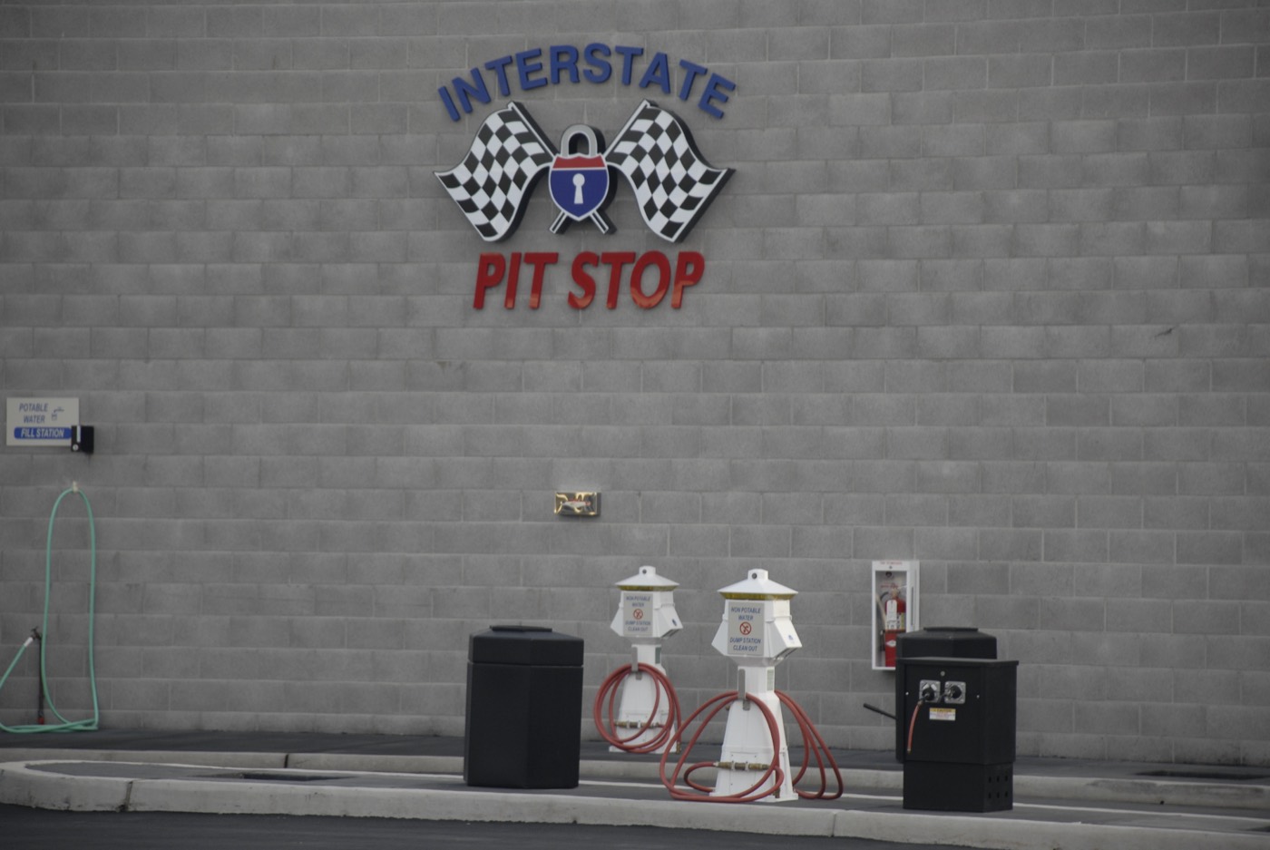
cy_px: 425
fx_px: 5933
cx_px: 635
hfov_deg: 12.2
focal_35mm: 168
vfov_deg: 8.2
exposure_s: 1/30
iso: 200
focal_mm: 112
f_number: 5.6
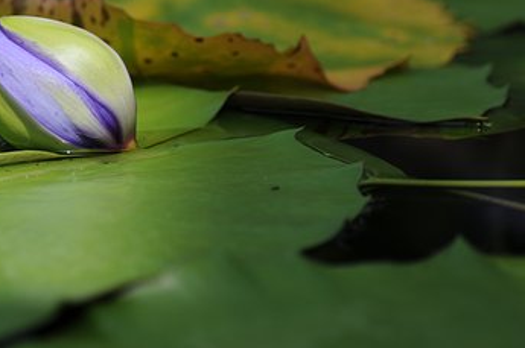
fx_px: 2272
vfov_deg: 8.8
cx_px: 148
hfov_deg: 13.1
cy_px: 100
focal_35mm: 156
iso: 200
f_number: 3.2
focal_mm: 70
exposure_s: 1/1000
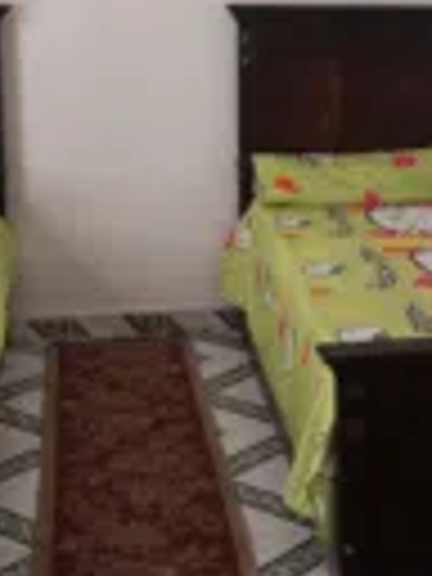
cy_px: 148
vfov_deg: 25.7
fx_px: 1248
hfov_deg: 19.3
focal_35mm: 75
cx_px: 374
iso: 200
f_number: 1.8
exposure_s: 1/50
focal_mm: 5.23
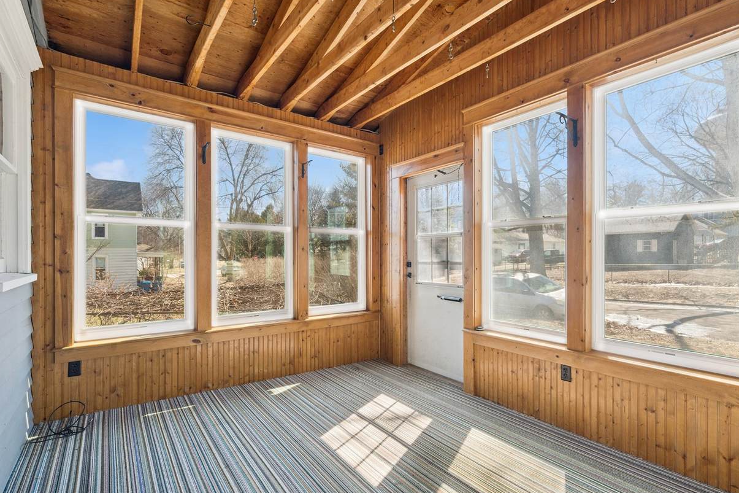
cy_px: 256
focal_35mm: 17
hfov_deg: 93.2
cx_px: 383
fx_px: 349
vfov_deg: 70.4
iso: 400
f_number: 10
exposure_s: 1/25
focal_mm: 16
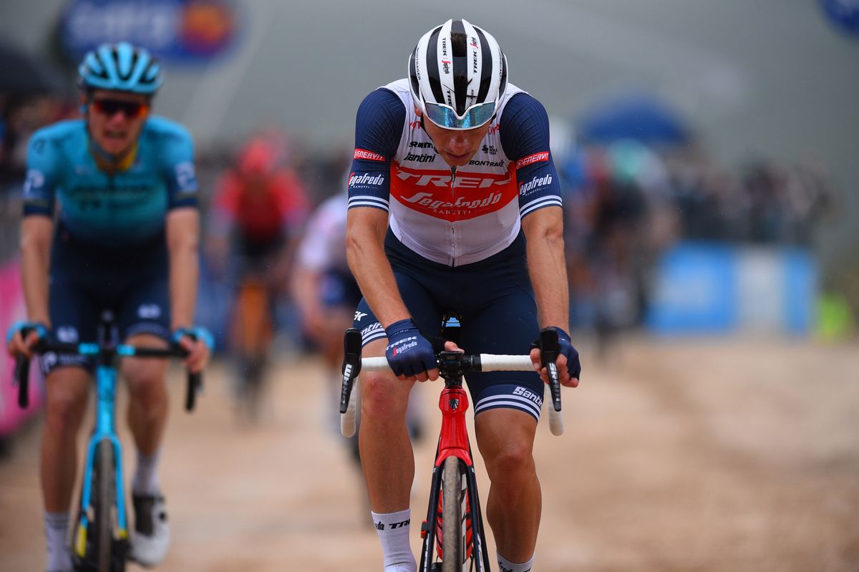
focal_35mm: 420
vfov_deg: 3.3
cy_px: 286
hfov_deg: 4.9
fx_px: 10017
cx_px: 430
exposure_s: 1/1250
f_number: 4
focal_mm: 420
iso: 1000
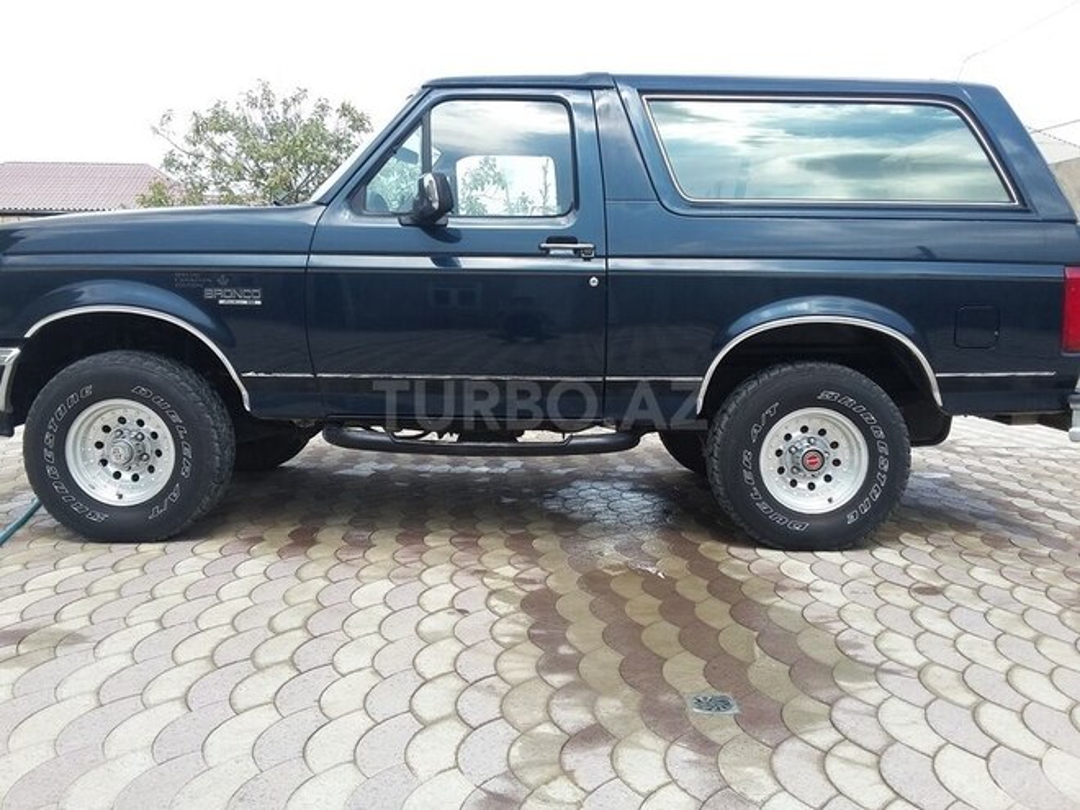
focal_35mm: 31
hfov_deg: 58.4
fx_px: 967
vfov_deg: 45.4
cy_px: 405
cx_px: 540
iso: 50
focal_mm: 3.3
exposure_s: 1/434
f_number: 2.2
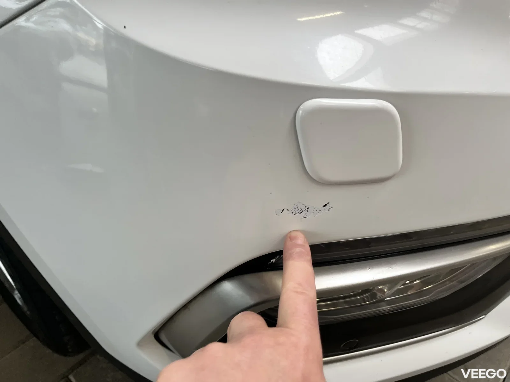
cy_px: 191
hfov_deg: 67.3
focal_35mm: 26
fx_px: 383
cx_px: 255
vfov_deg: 53.1
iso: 64
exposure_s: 1/122
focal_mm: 5.1
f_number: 1.6
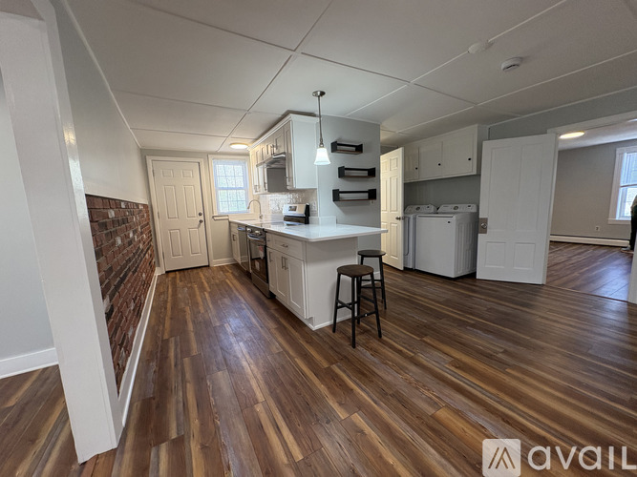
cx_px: 318
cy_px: 238
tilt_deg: -6.3
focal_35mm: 14
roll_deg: +3.5
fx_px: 258
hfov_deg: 102.1
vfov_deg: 85.7
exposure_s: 1/120
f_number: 2.2
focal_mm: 2.22
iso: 320
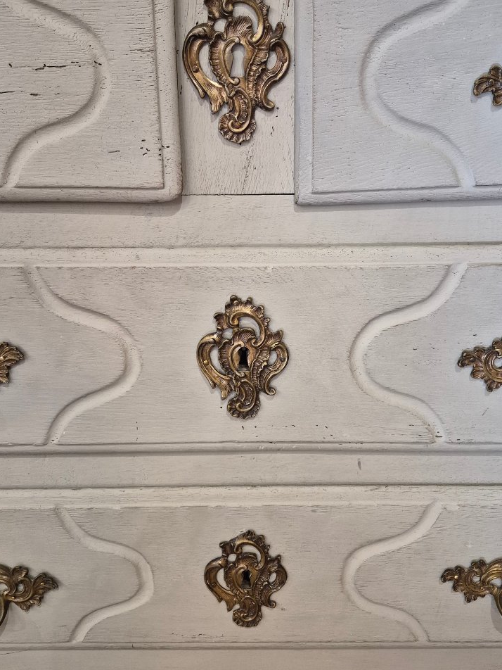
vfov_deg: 61.6
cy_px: 310
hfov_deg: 48.2
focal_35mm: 29
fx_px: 561
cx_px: 268
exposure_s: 1/100
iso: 800
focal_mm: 5.4
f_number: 1.8
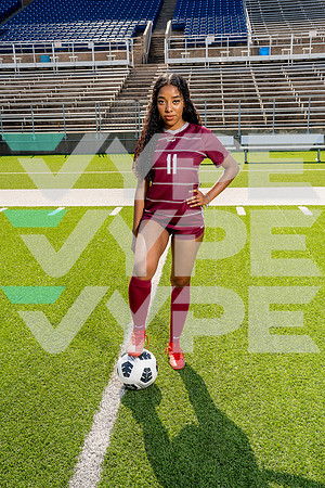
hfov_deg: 36.9
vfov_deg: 53.1
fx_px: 487
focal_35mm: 36
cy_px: 244
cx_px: 162
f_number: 11
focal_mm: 36
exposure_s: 1/250
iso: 320
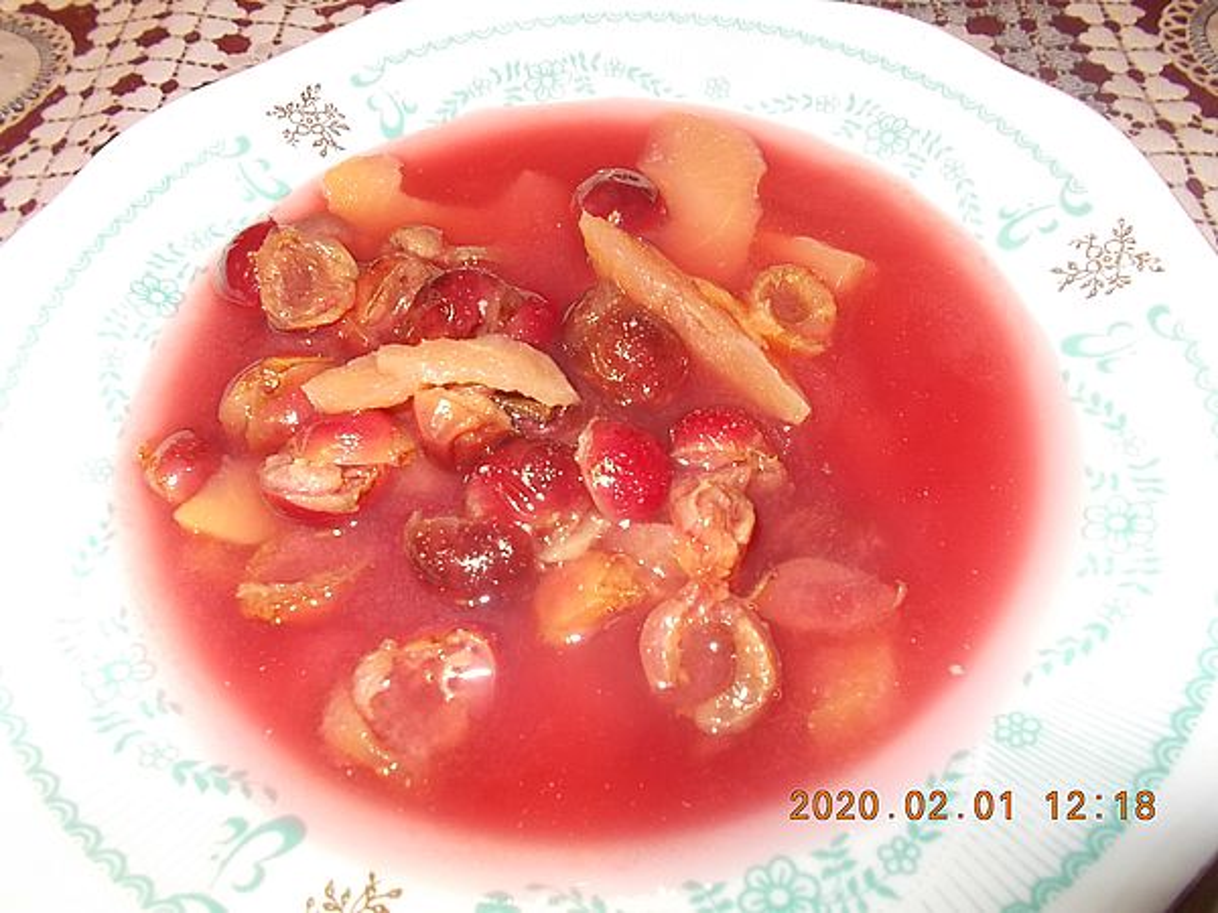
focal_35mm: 26
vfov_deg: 53.1
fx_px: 915
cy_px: 456
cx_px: 609
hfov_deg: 67.3
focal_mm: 4.6
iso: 200
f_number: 3.2
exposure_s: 1/25
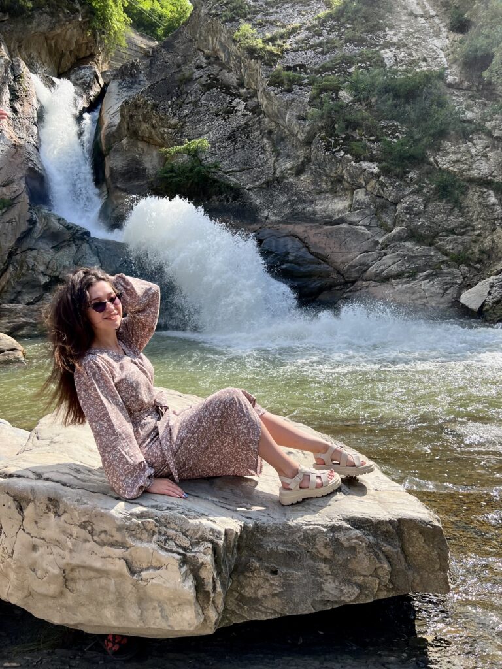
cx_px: 251
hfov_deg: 53.1
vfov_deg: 67.3
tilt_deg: -5.7
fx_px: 503
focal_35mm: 26
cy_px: 334
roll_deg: +3.0
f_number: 1.5
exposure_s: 1/2457
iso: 50
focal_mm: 5.7
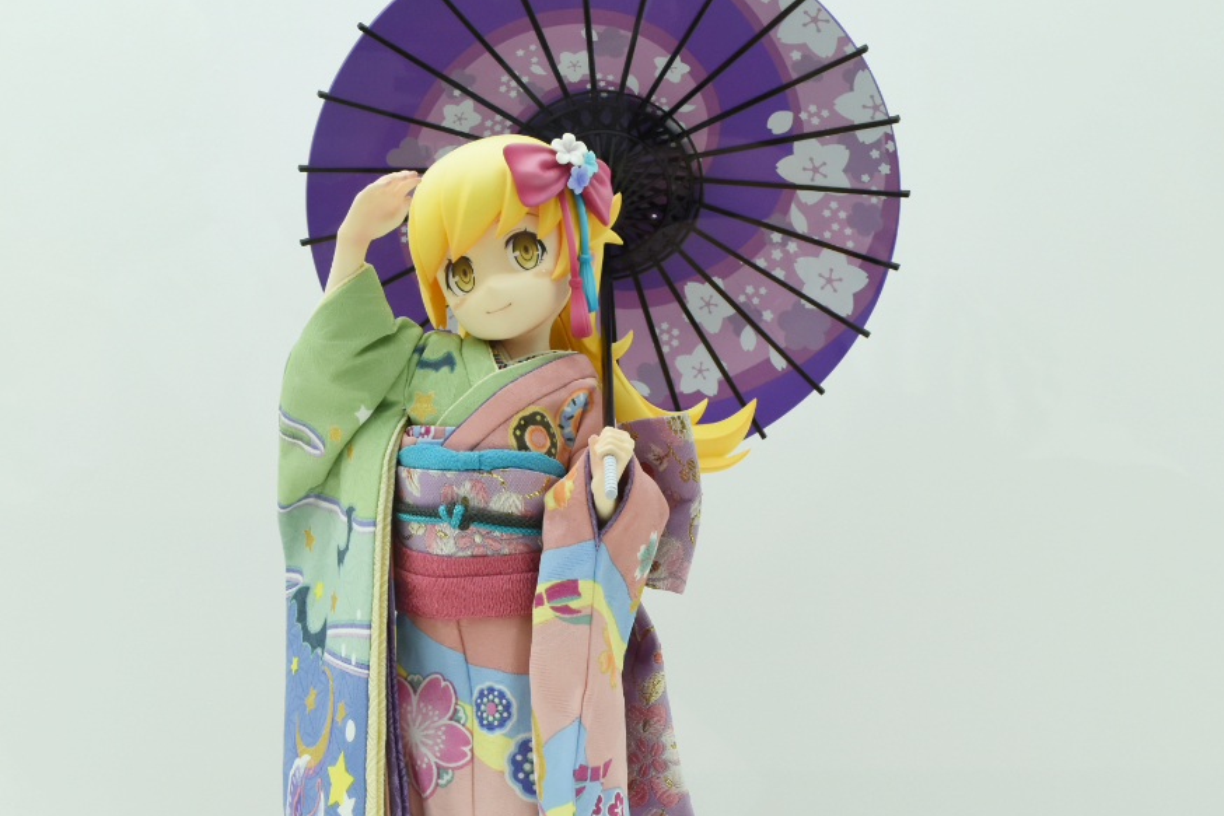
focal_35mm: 64
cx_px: 563
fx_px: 2174
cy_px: 659
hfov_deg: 31.4
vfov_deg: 21.0
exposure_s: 1/250
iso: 640
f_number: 8
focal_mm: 23
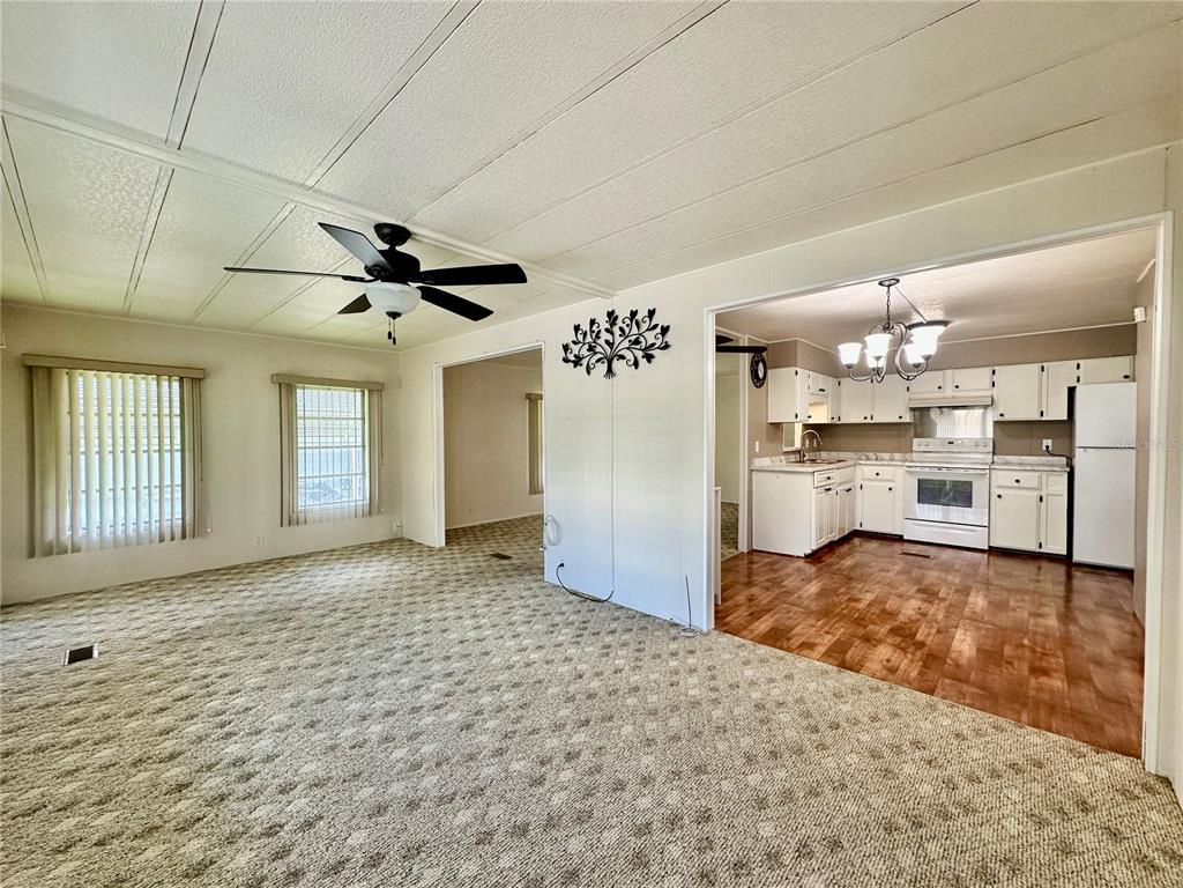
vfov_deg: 85.7
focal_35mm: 14
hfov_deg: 102.1
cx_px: 592
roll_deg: -0.2
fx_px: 478
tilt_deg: -1.2
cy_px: 444
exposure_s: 1/120
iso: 160
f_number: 2.2
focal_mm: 2.22
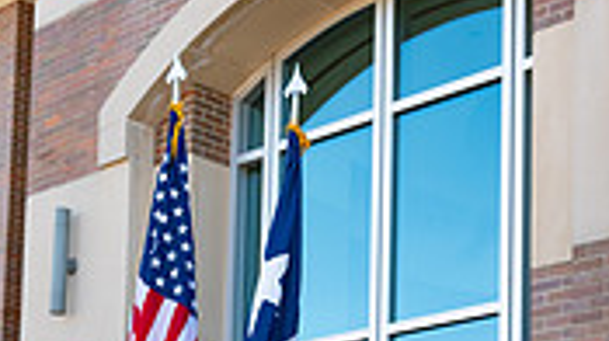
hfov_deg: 22.9
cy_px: 536
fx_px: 1500
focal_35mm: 93
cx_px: 282
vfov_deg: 12.3
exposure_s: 1/500
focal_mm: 34.5
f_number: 5.6
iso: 800
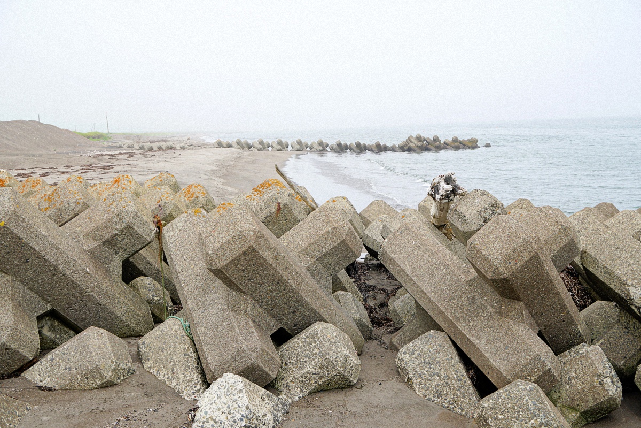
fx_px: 774
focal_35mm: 44
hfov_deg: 45.0
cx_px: 320
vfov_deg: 30.8
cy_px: 214
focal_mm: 29
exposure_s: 1/400
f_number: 5
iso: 100
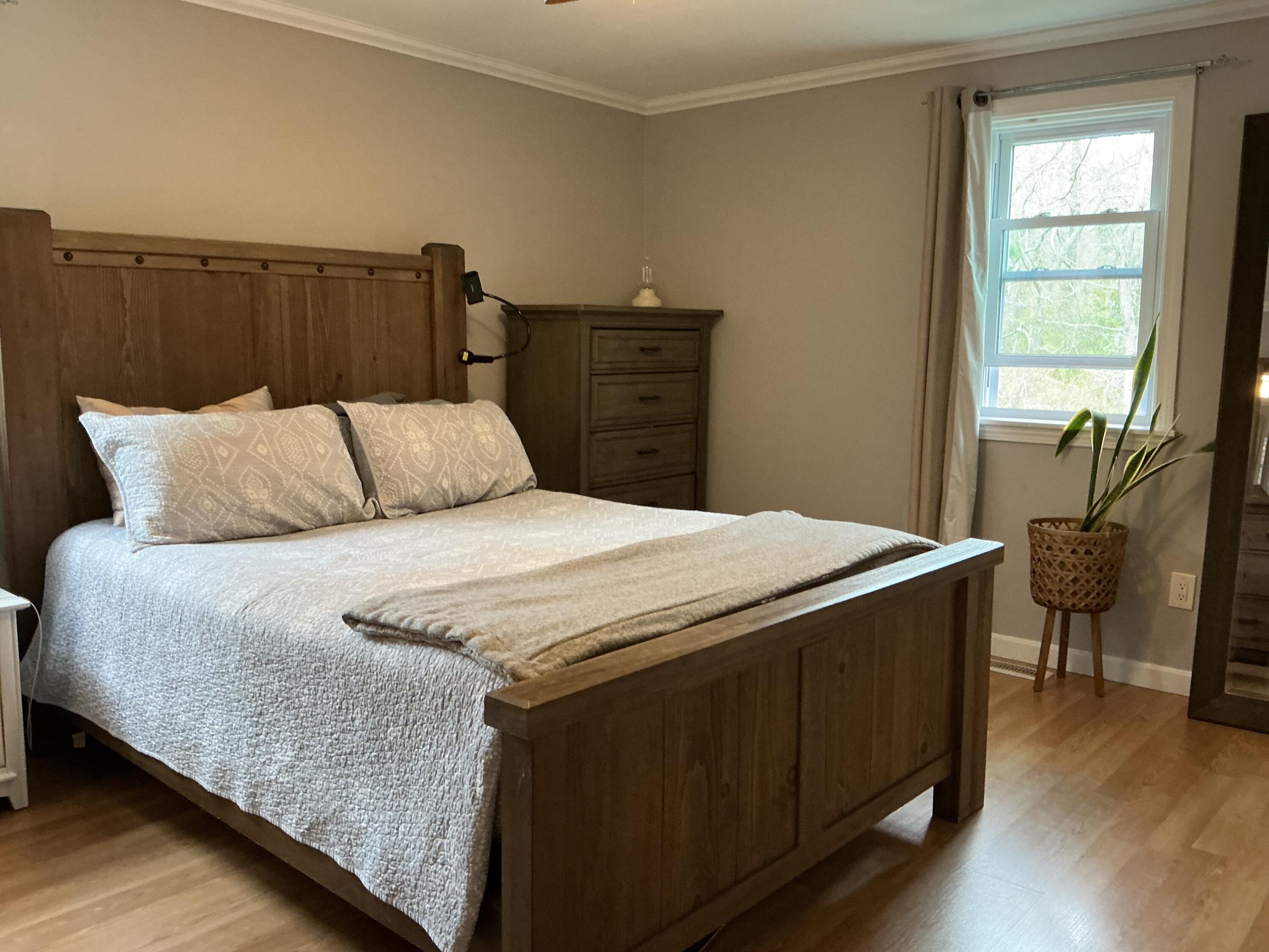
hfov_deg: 63.4
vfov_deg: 49.7
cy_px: 476
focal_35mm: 28
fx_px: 1026
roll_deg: +0.2
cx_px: 634
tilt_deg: -9.0
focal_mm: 3
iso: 200
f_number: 1.8
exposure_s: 1/40
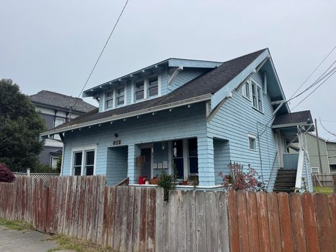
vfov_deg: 56.8
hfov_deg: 71.6
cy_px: 126
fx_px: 233
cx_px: 168
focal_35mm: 24
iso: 80
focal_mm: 6.76
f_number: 1.78
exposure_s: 1/4608
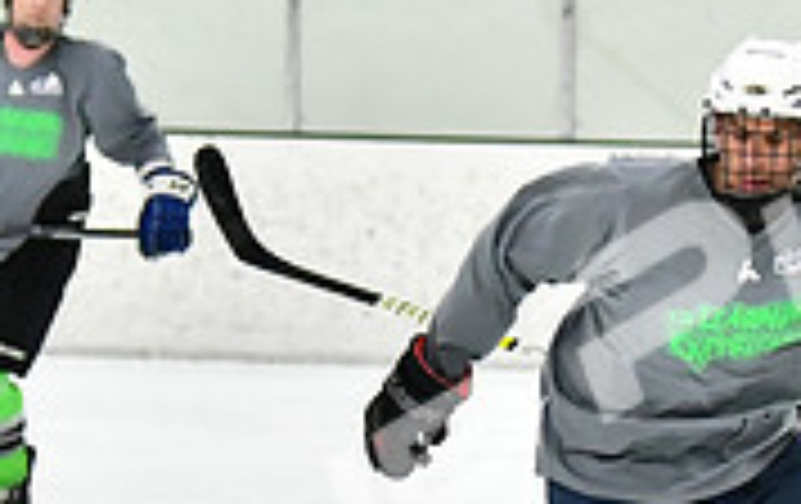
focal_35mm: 507
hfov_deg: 4.1
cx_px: 320
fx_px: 11089
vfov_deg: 2.6
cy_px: 488
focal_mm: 102
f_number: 2.8
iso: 6400
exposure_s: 1/1600
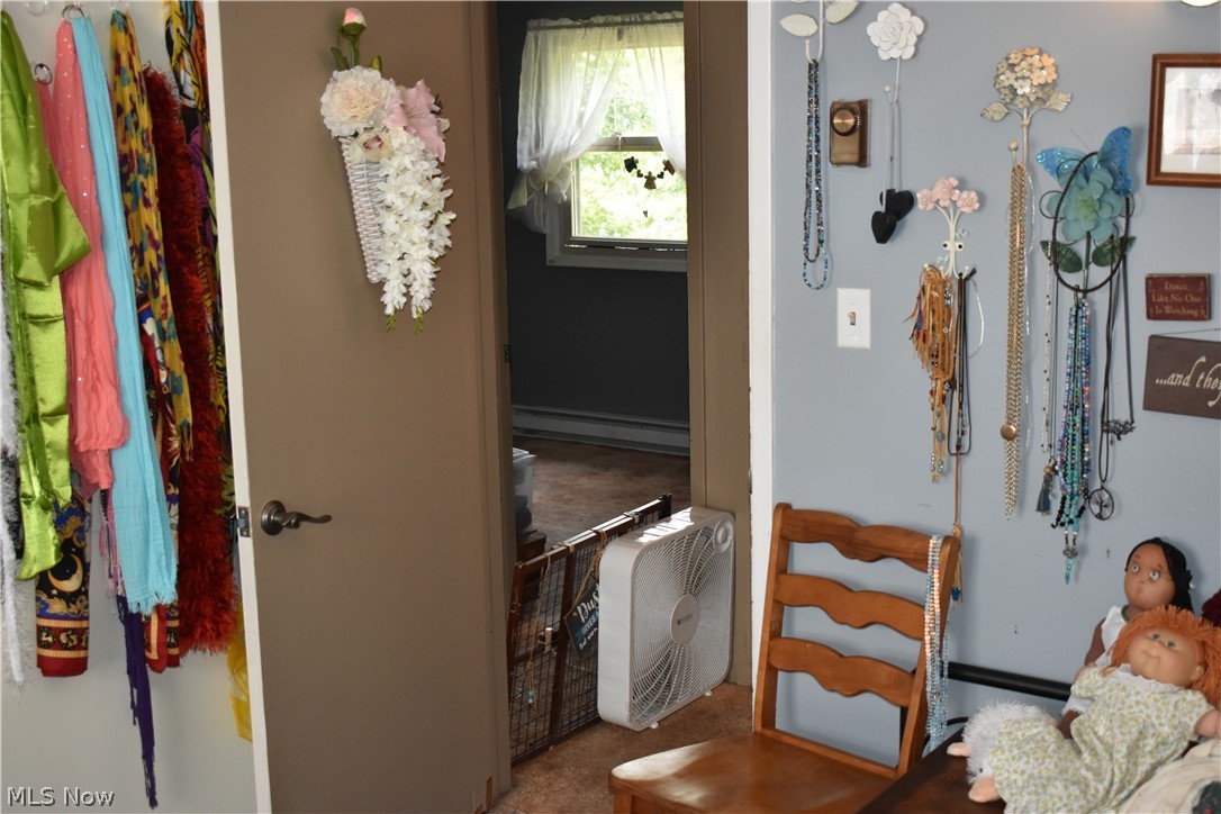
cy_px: 407
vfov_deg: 29.9
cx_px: 610
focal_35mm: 45
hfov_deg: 43.6
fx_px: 1526
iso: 1100
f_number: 4.2
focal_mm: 30
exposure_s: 1/200
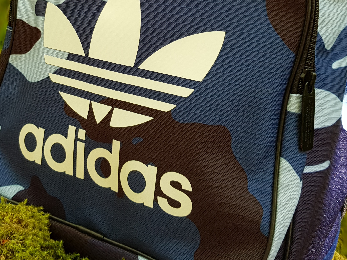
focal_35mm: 56
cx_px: 139
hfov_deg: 34.2
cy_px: 27
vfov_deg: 25.3
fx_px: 561
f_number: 1.7
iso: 64
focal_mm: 4.2
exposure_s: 1/50
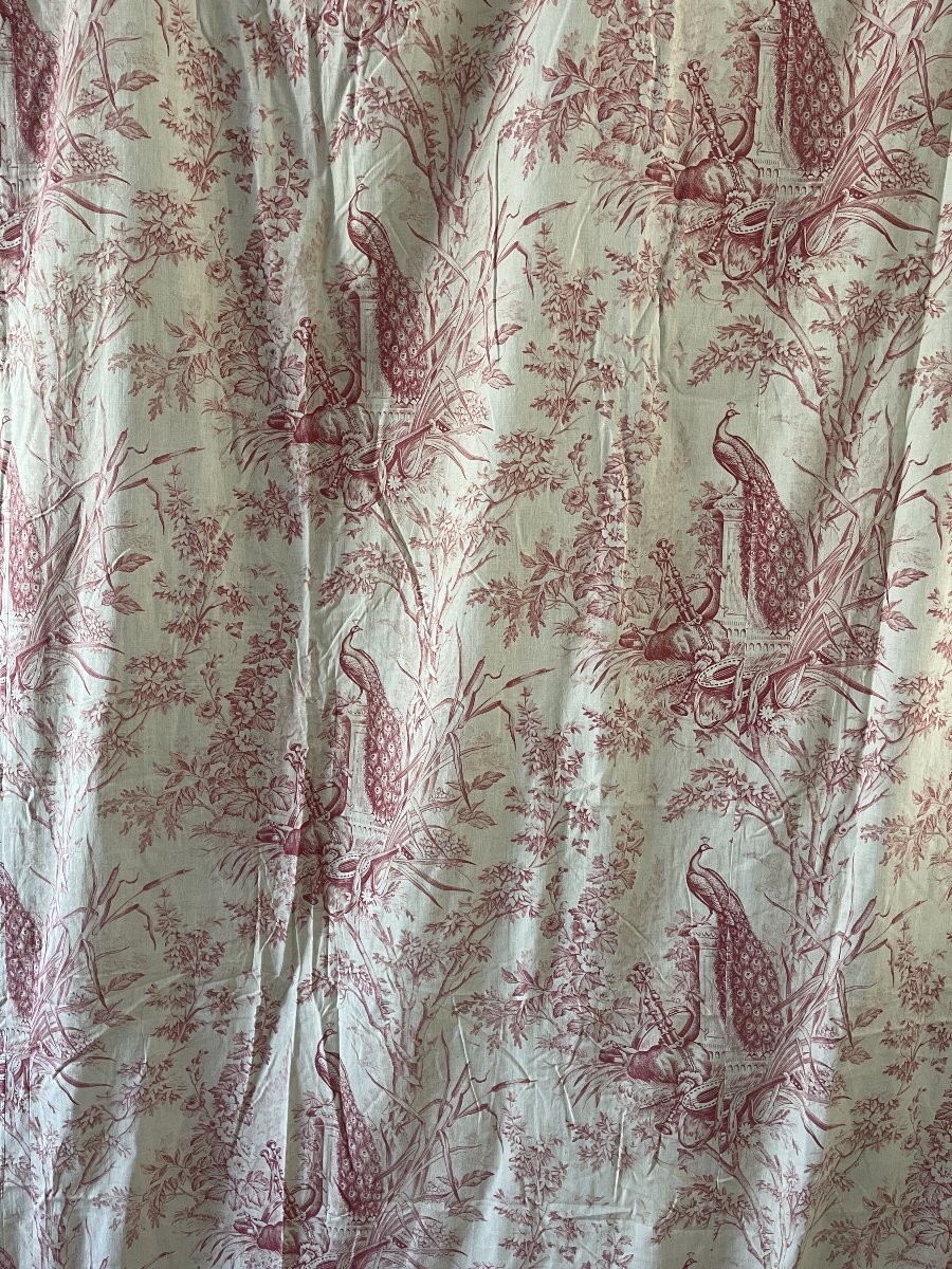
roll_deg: -0.2
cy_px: 634
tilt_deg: -13.2
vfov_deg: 69.4
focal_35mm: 25
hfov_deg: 54.9
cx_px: 476
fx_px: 917
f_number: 1.6
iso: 125
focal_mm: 5.1
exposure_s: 1/60
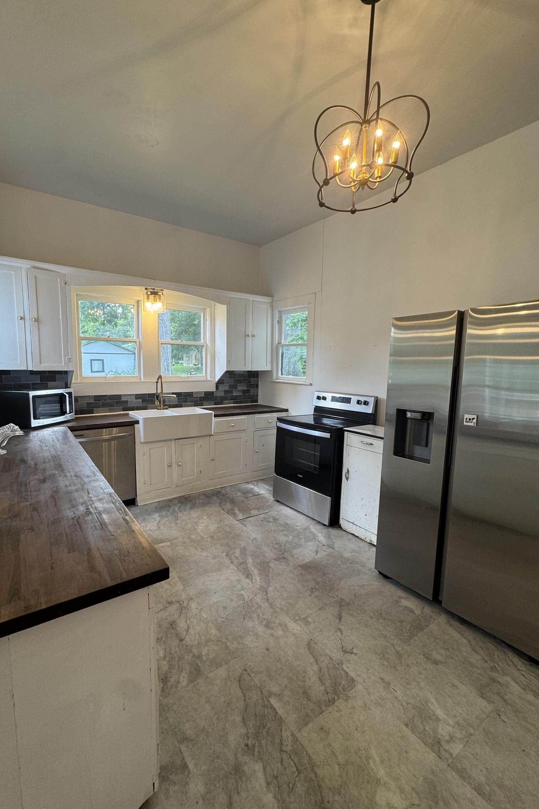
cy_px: 405
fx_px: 337
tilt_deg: -6.8
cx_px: 230
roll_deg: +0.5
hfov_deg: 76.8
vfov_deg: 100.4
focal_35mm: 15
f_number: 2.2
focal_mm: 2.22
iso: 125
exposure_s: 1/120
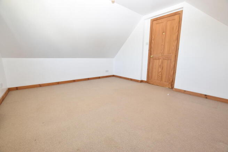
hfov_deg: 100.4
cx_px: 114
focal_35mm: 15
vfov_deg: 77.4
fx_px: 95
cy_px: 76
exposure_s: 1/100
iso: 800
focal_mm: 10
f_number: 5
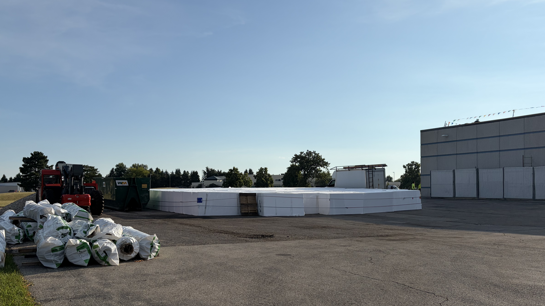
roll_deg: -0.4
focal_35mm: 34
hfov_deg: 58.0
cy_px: 184
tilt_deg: +0.9
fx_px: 491
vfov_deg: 34.5
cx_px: 292
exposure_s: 1/7813
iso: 50
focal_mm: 5.96
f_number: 1.6
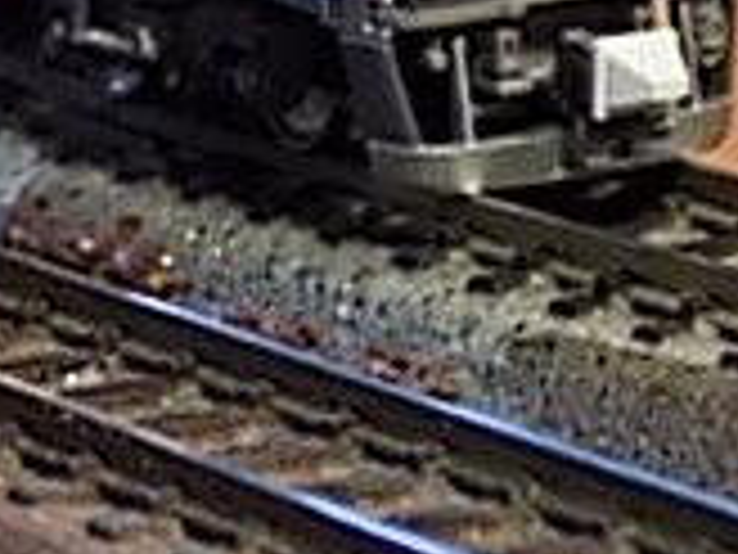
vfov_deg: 5.8
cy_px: -261
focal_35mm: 254
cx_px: -626
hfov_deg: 7.5
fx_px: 5415
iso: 400
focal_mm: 11.5
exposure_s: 1/25
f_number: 4.1
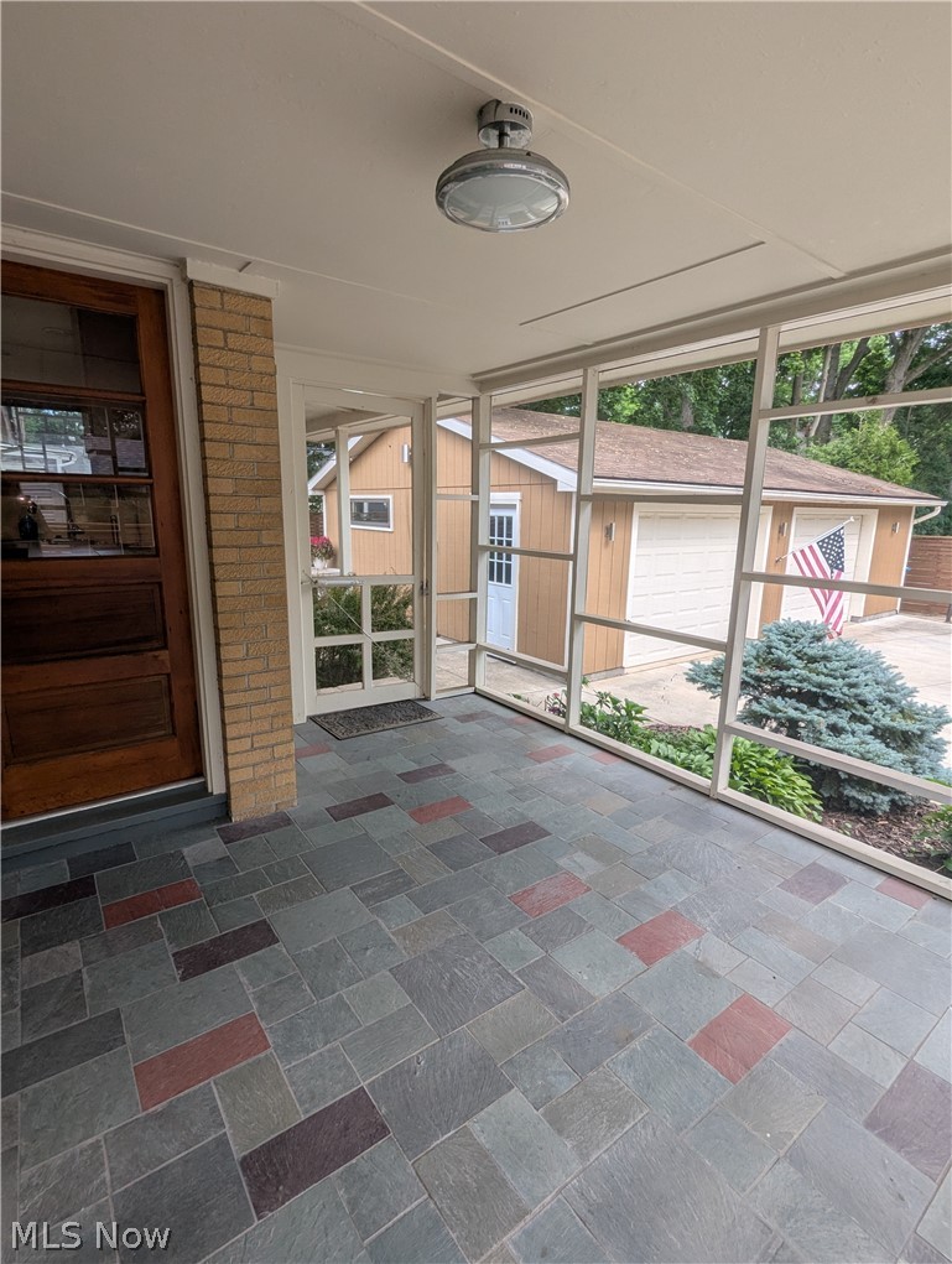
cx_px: 476
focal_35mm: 16
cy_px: 632
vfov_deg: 94.4
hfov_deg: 78.3
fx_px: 585
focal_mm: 2.35
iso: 51
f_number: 2.2
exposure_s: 1/149
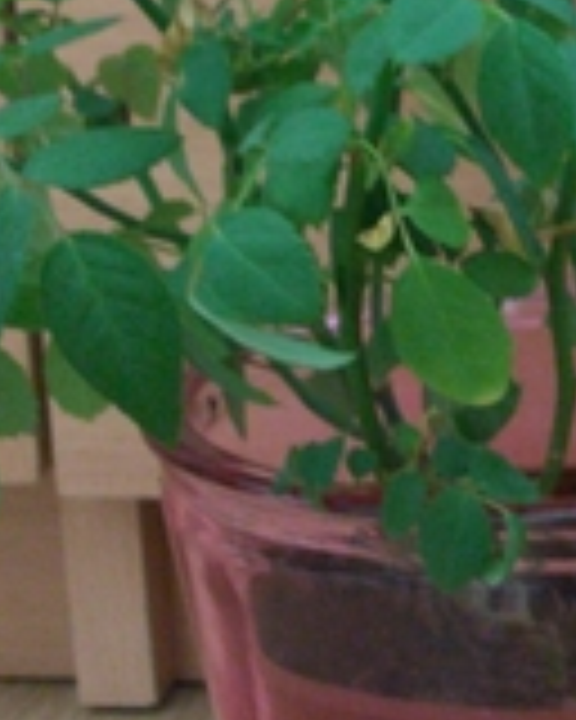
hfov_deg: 14.4
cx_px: 673
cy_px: 220
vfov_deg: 18.4
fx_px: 2216
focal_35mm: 104
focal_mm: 5.7
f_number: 2.9
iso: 320
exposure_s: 1/8
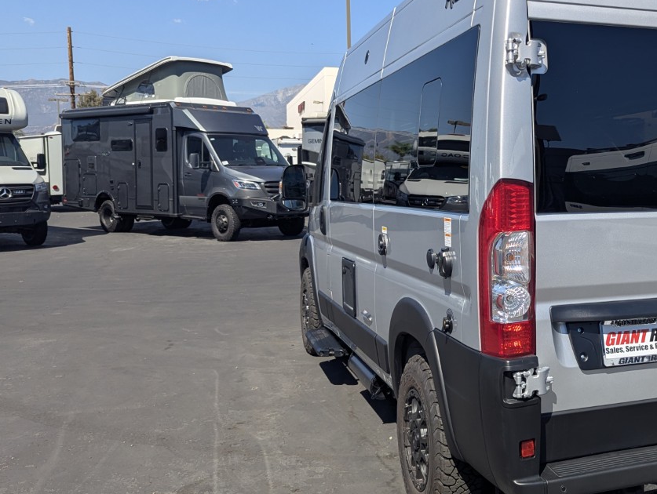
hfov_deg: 44.7
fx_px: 760
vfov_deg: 36.0
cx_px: 516
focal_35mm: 40
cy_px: 229
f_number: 1.85
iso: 42
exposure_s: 1/2262
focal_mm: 6.81
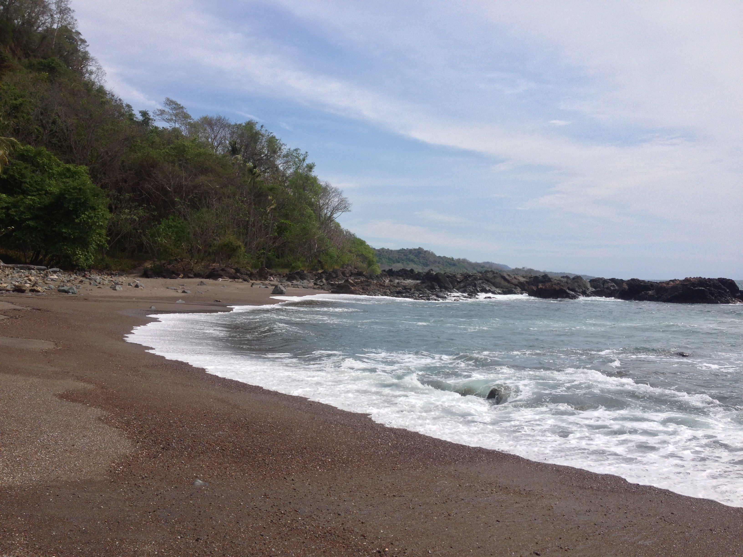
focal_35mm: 35
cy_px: 278
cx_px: 372
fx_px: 751
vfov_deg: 40.7
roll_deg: +0.7
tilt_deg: -2.9
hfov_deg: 52.6
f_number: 2.4
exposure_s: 1/2632
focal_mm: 4.28
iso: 50
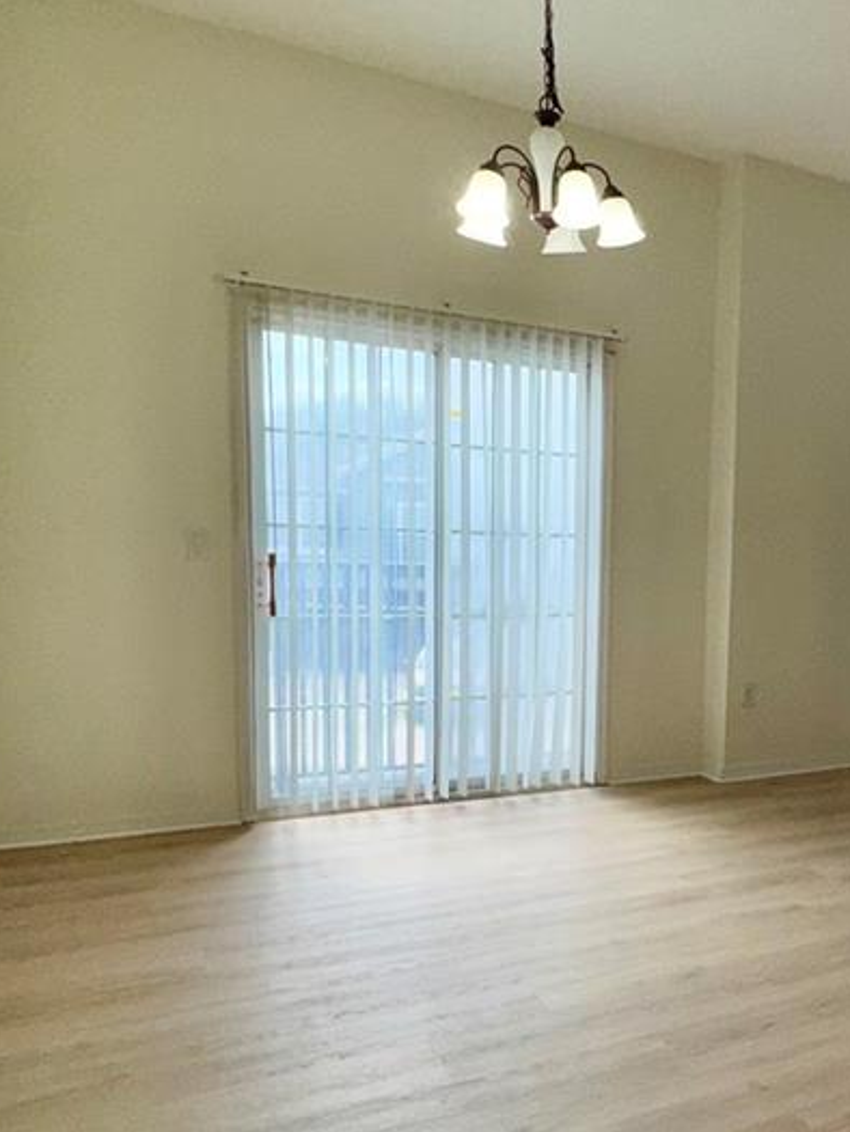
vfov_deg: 56.5
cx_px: 764
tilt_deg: -6.3
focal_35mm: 32
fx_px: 1047
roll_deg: -1.9
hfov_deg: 40.8
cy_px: 668
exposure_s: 1/771
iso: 32
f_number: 2.2
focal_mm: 2.22
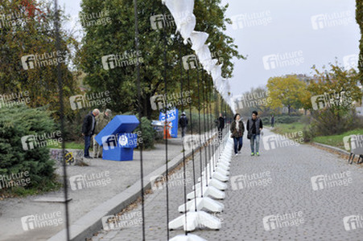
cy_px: 120
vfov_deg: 13.0
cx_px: 182
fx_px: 1058
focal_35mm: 105
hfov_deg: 19.5
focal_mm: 105
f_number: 5.6
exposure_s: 1/200
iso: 250
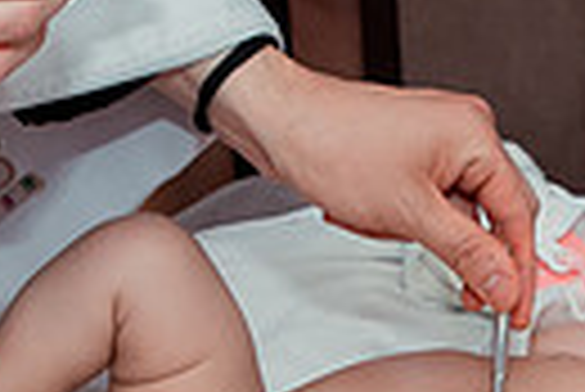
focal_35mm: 155
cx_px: 511
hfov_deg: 13.1
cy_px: 345
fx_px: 2522
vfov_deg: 8.8
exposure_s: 1/250
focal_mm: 24
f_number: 3.5
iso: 1600
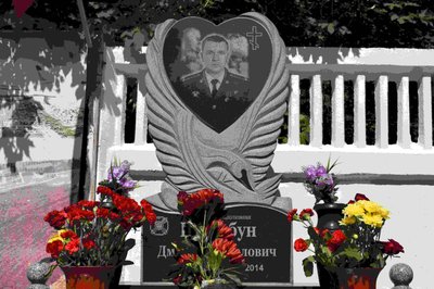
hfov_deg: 41.1
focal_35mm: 48
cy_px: 144
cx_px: 217
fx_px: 578
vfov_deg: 28.0
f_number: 11
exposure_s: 1/500
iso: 200
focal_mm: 32
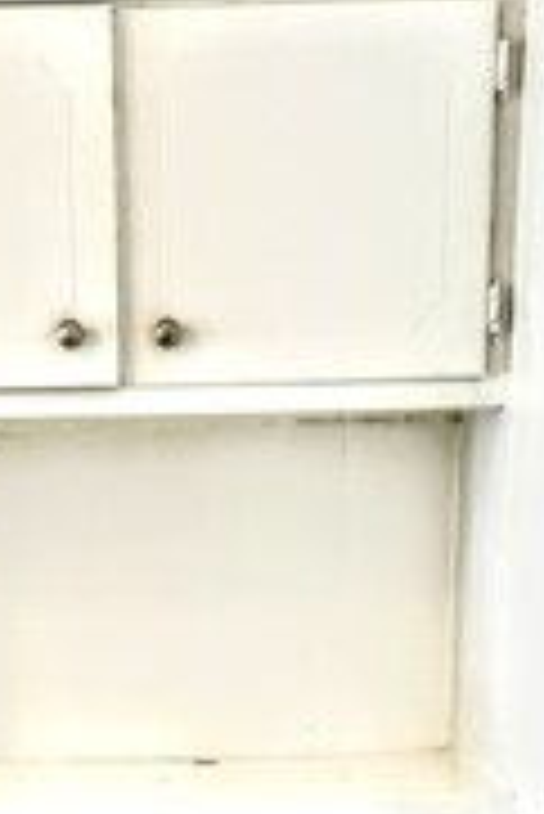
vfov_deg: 27.0
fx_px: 1493
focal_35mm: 66
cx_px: 133
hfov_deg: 20.5
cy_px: 971
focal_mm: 5.54
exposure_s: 1/120
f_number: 1.8
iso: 500
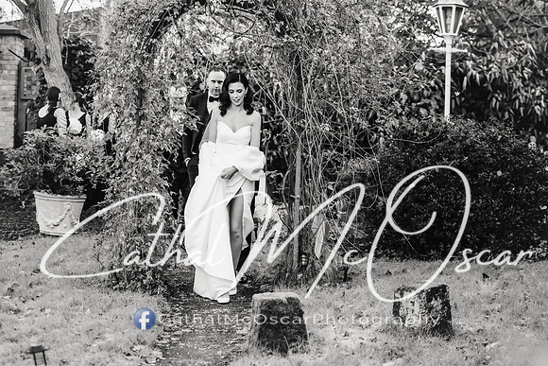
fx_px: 1195
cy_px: 183
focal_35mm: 78
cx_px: 261
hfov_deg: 25.8
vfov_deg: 17.4
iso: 800
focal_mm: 75
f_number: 2.8
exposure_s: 1/320
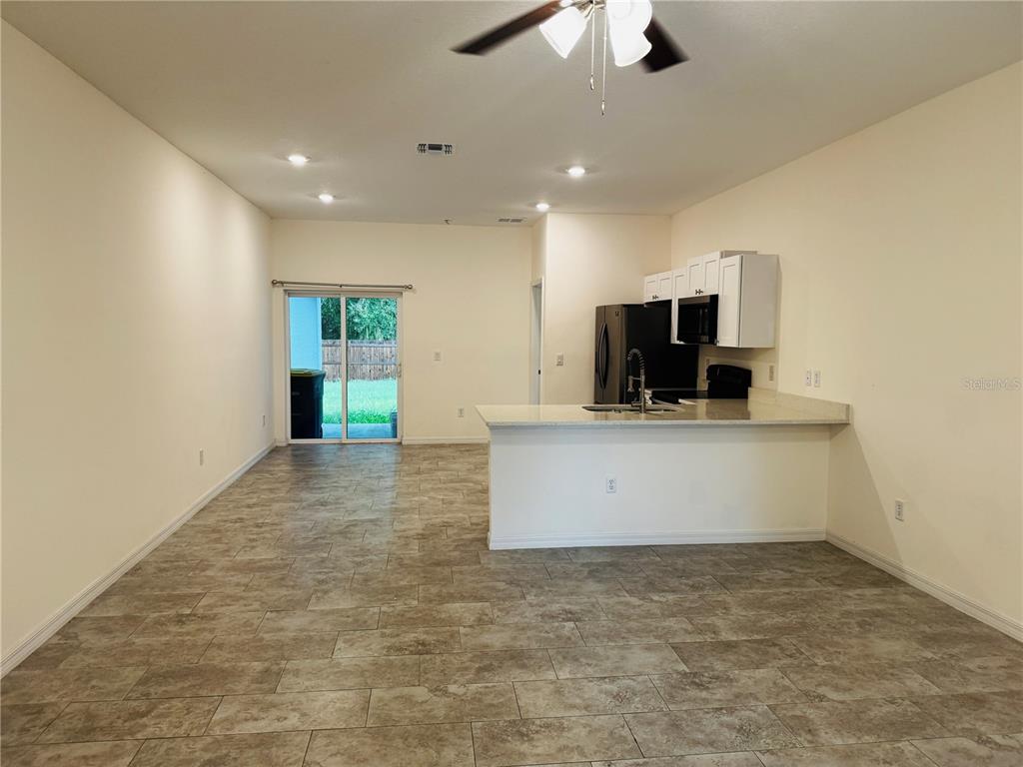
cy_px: 384
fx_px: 709
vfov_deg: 56.8
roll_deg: -0.5
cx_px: 512
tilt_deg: -4.8
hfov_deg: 71.6
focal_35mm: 24
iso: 200
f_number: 1.78
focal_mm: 6.76
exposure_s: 1/120
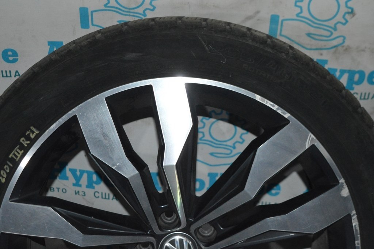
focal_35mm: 69
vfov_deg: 19.7
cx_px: 187
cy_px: 124
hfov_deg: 29.3
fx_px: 716
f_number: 5
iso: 3200
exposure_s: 1/60
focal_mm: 46
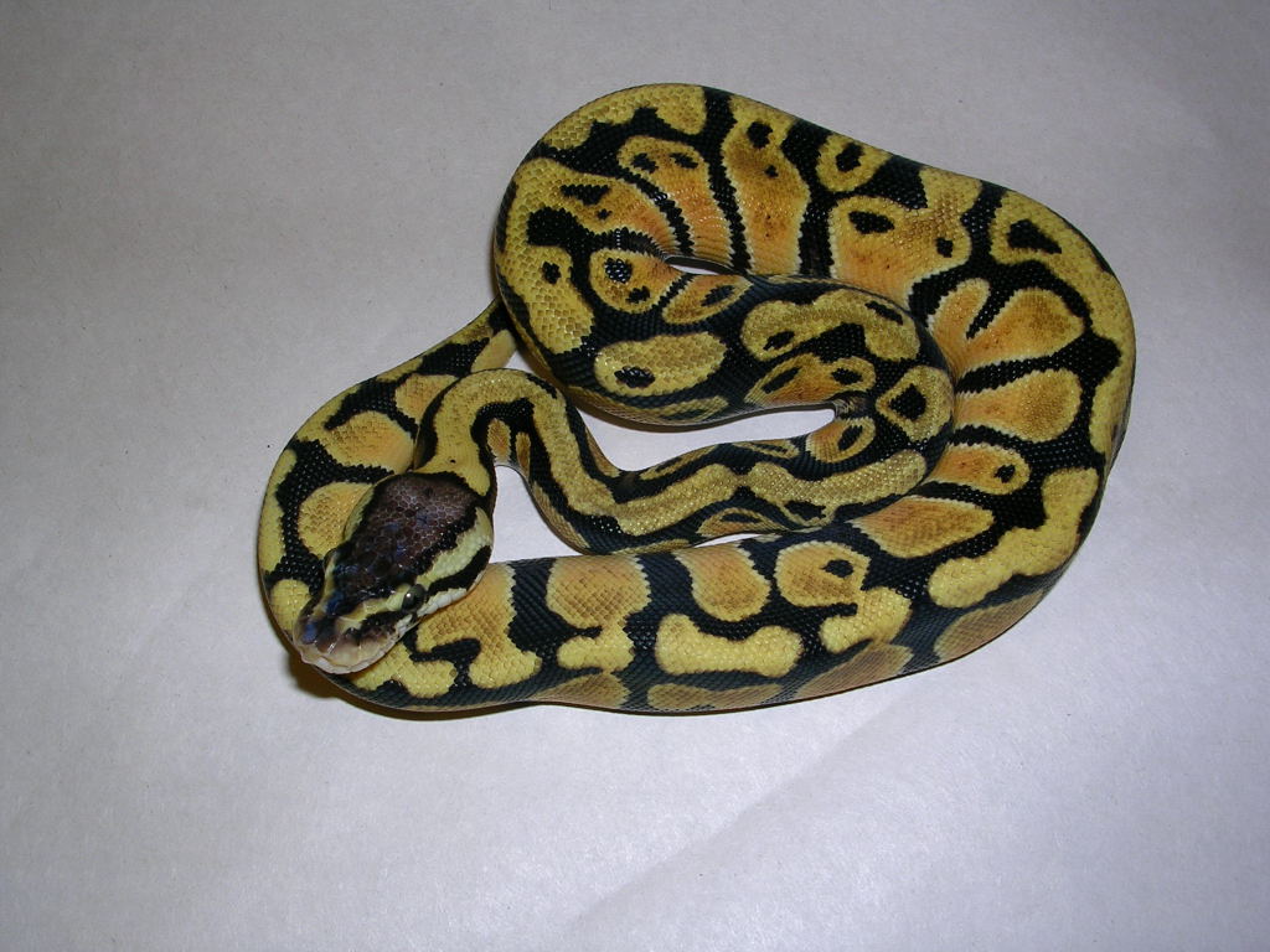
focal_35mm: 38
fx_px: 1394
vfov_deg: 37.7
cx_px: 635
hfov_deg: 49.0
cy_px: 476
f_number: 5.6
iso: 50
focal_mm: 5.8
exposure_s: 1/60.1
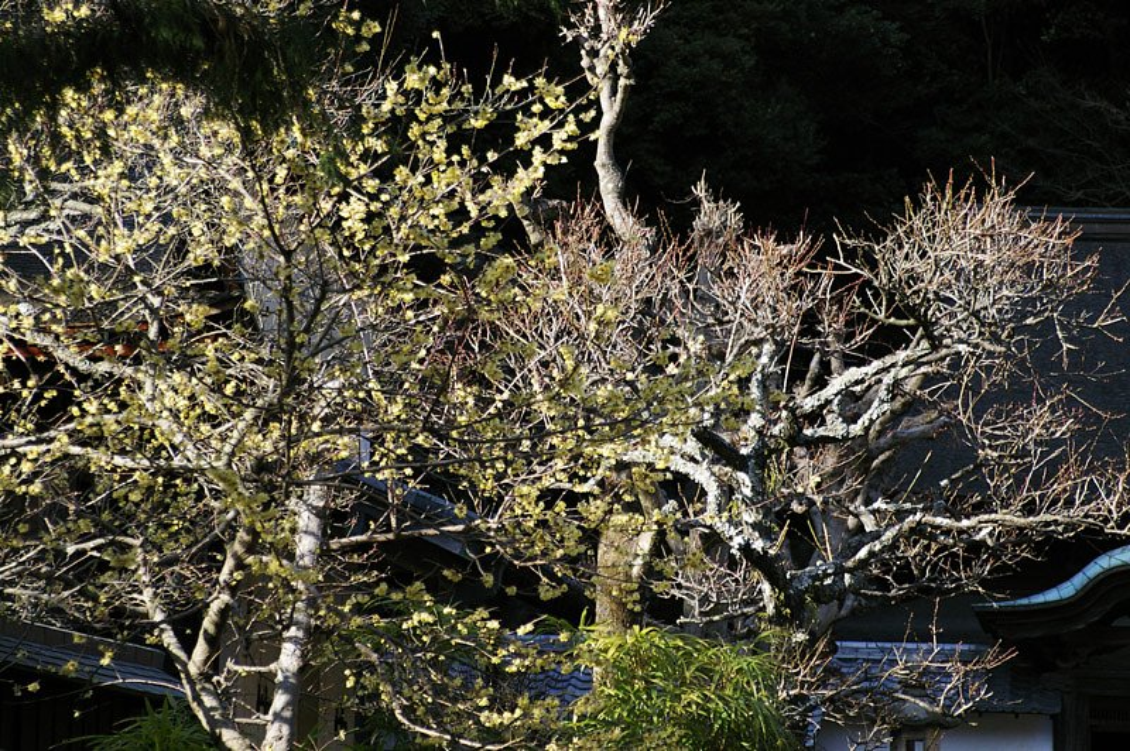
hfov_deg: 16.5
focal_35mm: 124
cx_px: 565
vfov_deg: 11.0
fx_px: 3905
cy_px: 376
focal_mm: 83
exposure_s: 1/1000
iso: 800
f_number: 5.6
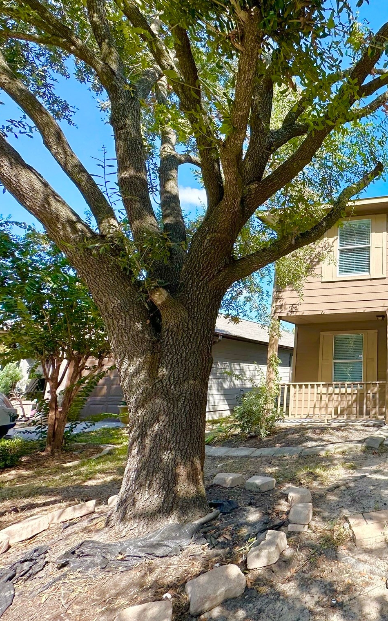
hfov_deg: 46.4
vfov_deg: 85.1
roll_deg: +0.6
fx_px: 338
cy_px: 312
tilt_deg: +12.1
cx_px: 414
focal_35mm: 20
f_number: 2.2
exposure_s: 1/567
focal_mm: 2.22
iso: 40
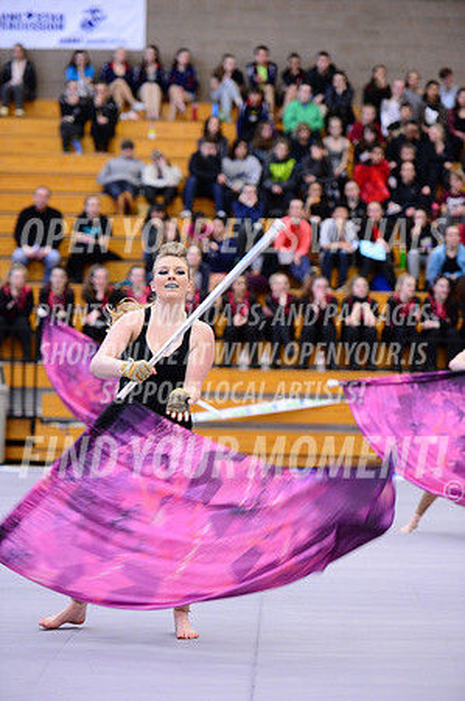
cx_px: 232
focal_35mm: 110
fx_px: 2136
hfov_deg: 12.4
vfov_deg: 18.6
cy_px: 350
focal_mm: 110
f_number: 2.8
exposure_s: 1/320
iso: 5000
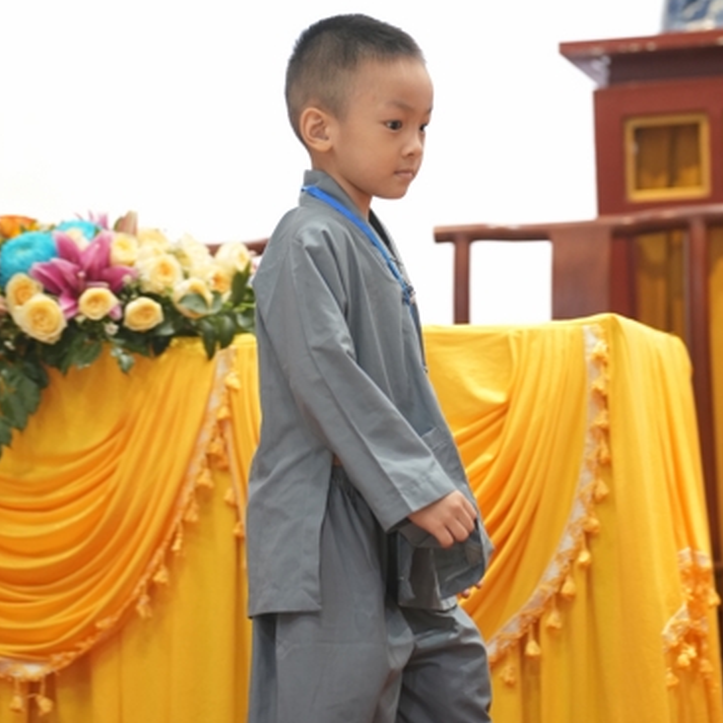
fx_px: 3308
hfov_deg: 12.5
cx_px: 383
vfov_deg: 12.5
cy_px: 323
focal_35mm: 140
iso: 2000
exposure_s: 1/160
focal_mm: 93
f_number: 2.8
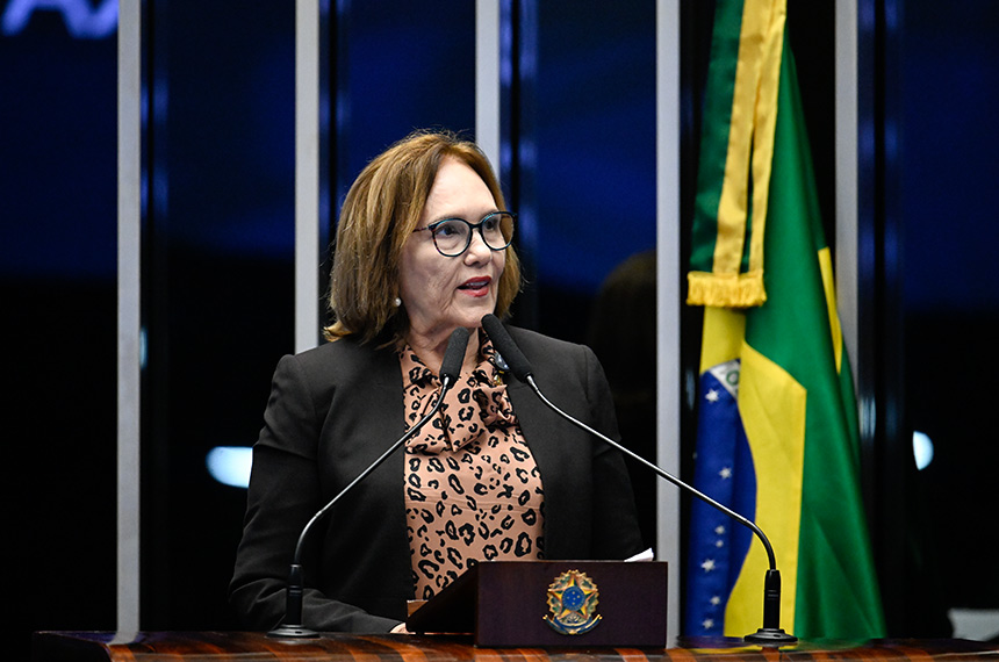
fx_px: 11079
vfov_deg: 3.4
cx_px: 500
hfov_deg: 5.2
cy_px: 331
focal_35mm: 400
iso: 8000
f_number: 4.5
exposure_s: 1/160
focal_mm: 400
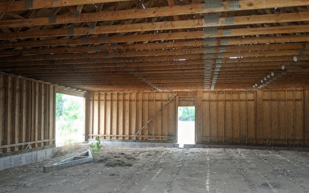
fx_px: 244
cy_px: 116
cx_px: 155
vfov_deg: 42.9
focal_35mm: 29
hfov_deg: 64.6
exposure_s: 1/129
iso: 43
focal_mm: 4.44
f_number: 1.8
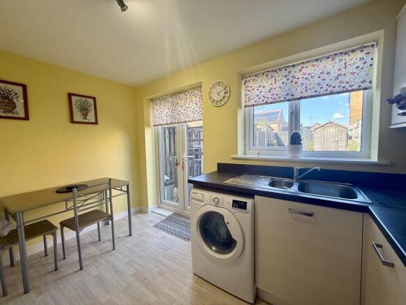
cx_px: 203
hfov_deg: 102.1
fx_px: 164
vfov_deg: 85.7
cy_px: 152
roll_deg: +1.1
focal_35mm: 14
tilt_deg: -3.1
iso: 64
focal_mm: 2.22
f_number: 2.2
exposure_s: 1/118
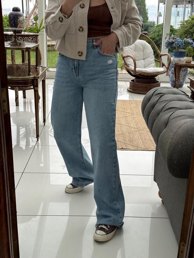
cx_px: 97
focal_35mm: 48
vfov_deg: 39.7
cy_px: 129
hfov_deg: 30.3
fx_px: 359
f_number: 1.78
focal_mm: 6.86
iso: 64
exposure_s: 1/350
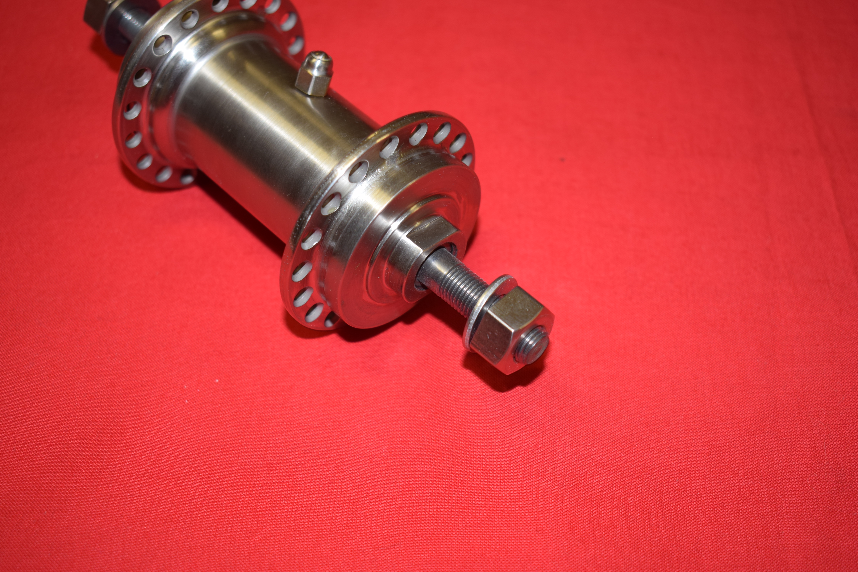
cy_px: 286
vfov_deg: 28.1
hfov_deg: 41.1
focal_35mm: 48
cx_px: 429
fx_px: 1144
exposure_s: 1/25
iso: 160
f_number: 5
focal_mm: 32
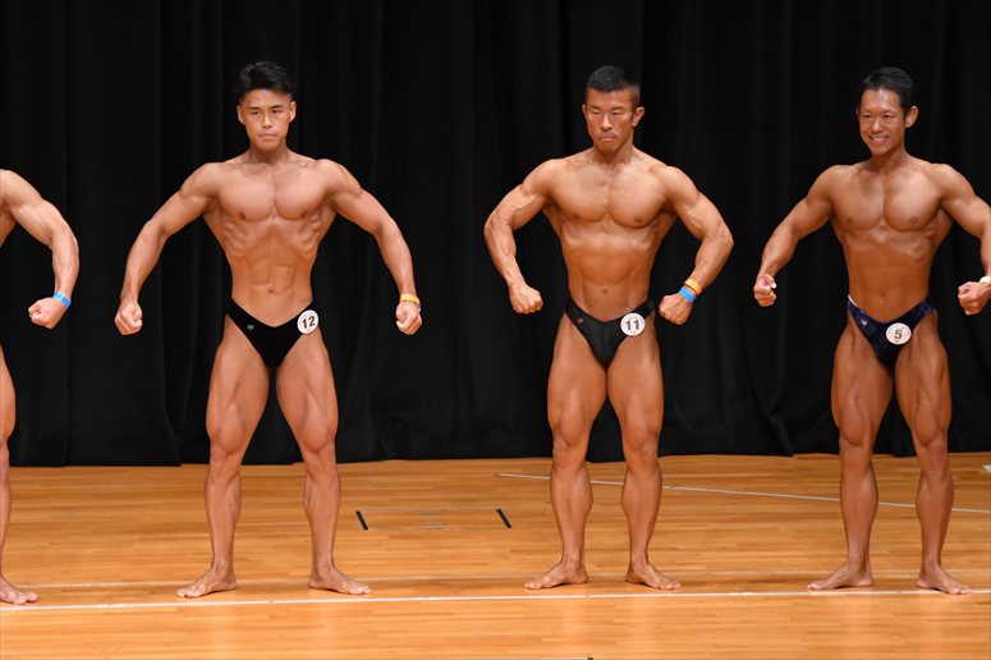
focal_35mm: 270
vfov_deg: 5.1
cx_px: 496
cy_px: 330
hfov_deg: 7.6
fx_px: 7429
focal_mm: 180
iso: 4000
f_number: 5.6
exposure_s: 1/400
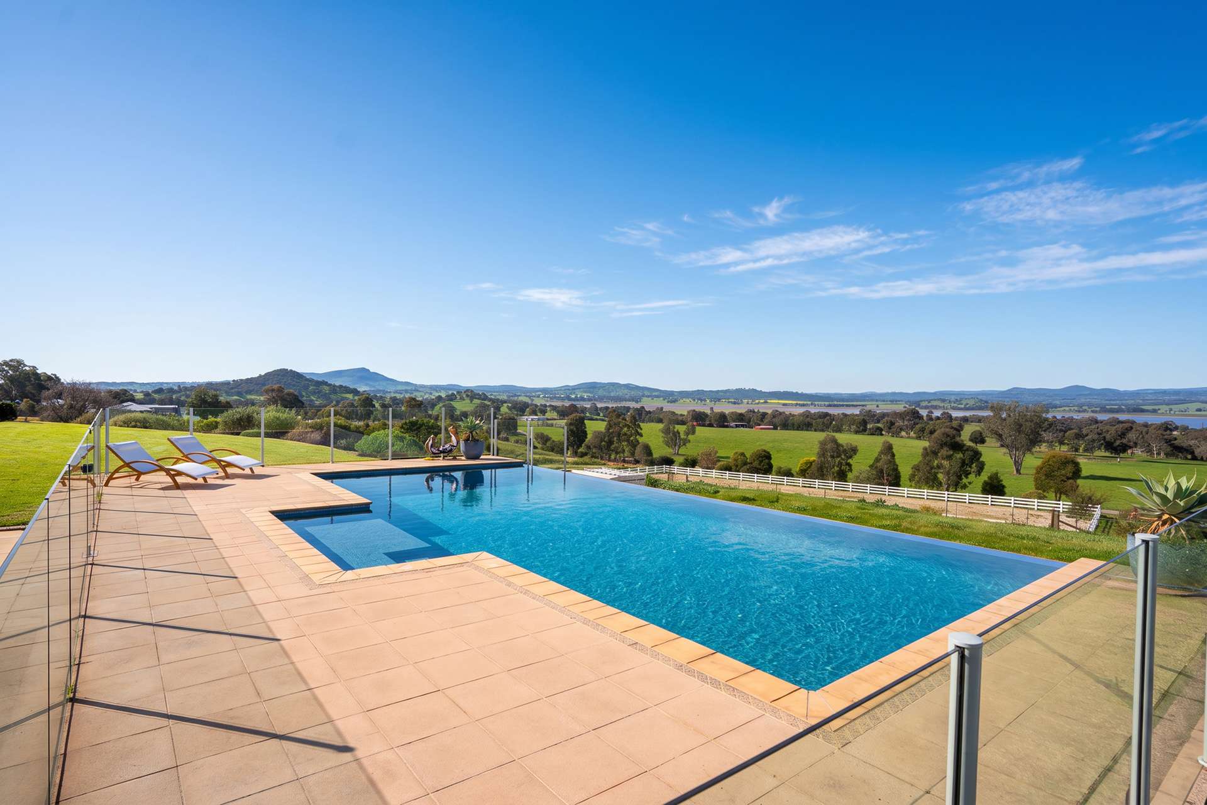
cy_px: 402
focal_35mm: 19
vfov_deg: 64.6
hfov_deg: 86.9
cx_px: 604
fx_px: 637
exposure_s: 1/160
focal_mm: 19
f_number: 8
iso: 400
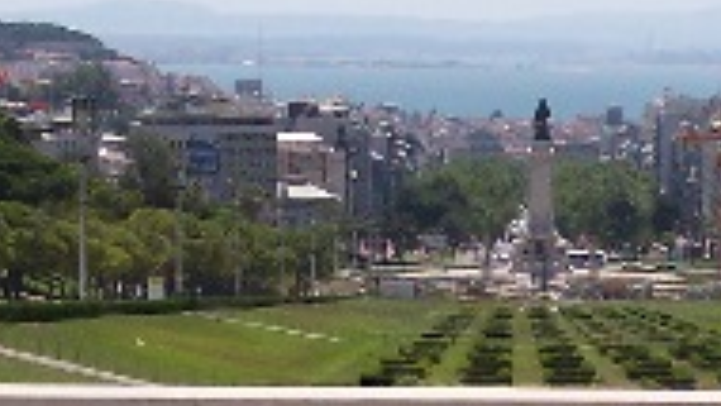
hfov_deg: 12.3
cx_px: 664
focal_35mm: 174
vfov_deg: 7.0
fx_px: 3327
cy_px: 216
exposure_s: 1/1000
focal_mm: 8
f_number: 4.8
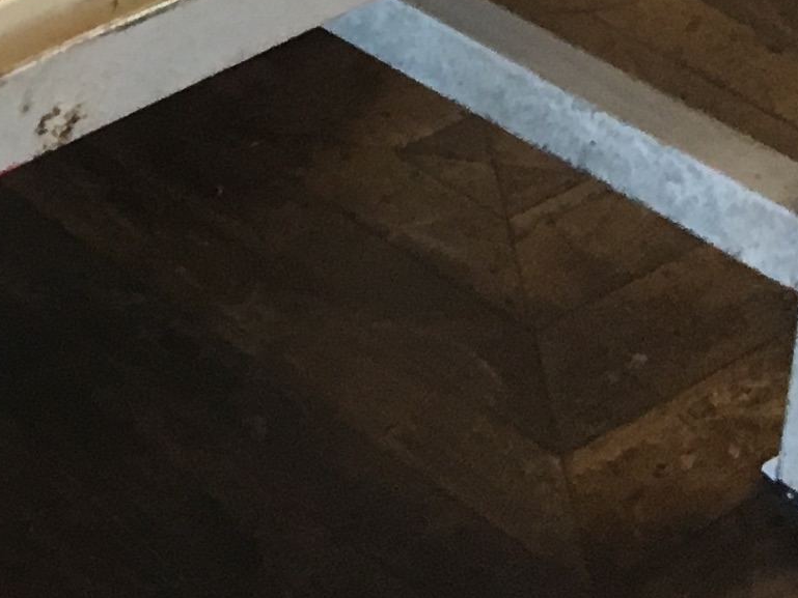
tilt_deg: -18.0
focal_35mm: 152
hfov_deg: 11.6
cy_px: -884
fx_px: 3505
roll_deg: -0.9
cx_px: -822
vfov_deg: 8.8
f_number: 2.2
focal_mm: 4.15
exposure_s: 1/33
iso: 125
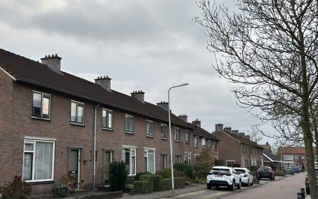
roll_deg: -0.2
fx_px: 381
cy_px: 116
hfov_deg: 44.6
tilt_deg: +7.4
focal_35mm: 44
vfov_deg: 29.2
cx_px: 108
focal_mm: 5.7
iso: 50
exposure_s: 1/482
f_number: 1.5
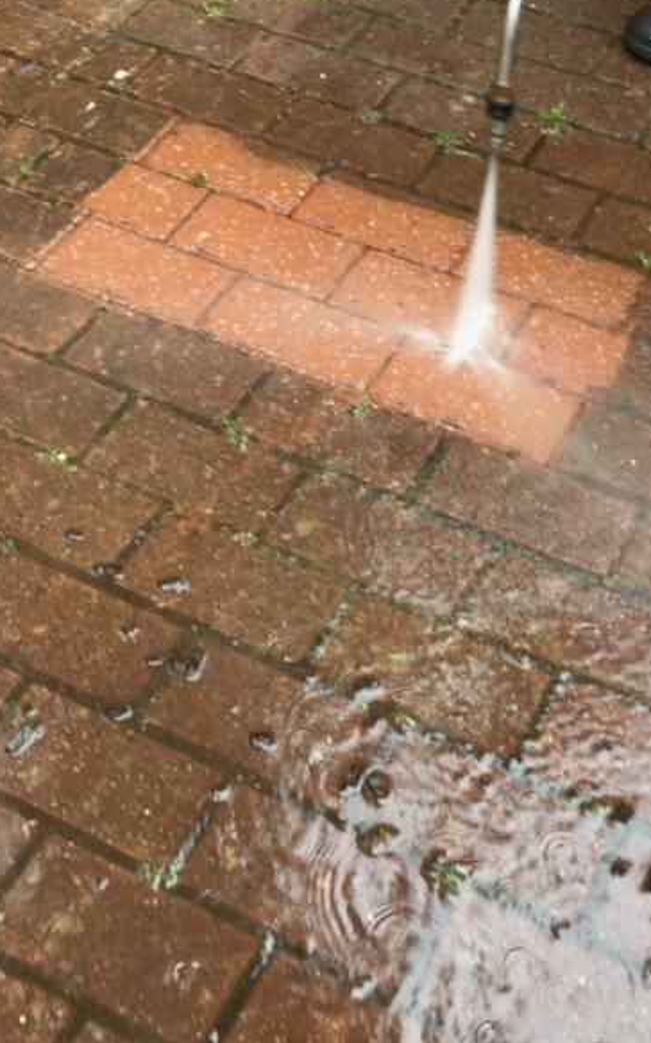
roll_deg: +0.2
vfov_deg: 36.7
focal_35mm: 54
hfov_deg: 23.8
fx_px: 1534
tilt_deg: -35.8
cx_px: 449
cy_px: 274
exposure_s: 1/50
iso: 32
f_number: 2.2
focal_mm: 4.15
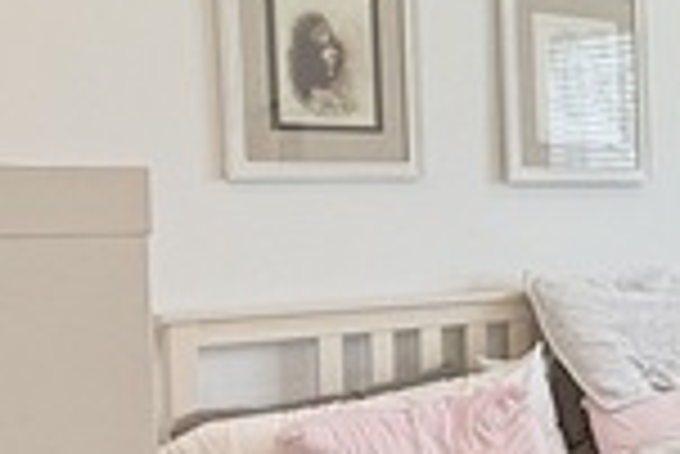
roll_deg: +0.1
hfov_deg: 20.8
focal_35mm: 77
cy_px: 279
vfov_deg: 17.7
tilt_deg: -2.9
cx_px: 1117
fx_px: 1456
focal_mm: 2.22
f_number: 2.2
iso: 64
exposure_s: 1/126
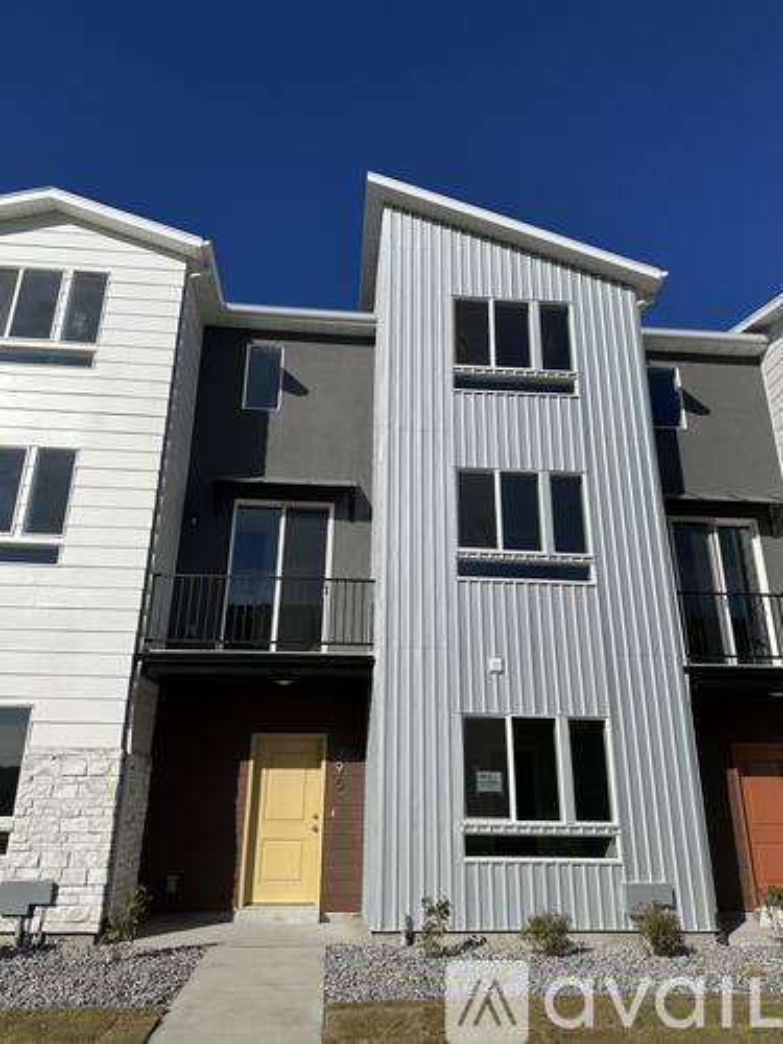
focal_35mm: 24
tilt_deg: +20.3
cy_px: 522
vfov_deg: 71.6
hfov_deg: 56.8
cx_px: 392
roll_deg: -1.2
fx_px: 724
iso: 80
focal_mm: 6.86
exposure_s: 1/12048
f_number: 1.78
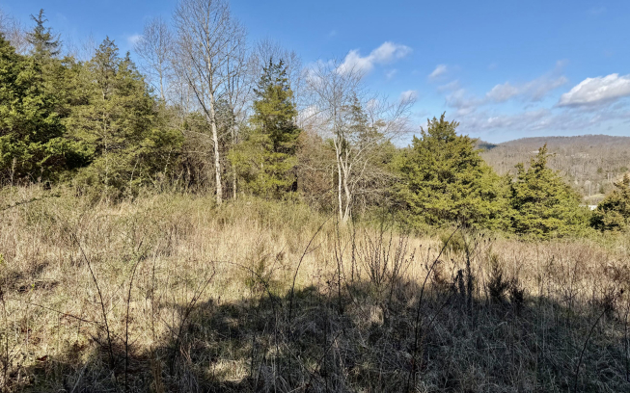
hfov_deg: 70.4
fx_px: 446
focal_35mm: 26
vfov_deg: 47.6
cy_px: 193
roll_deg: -4.5
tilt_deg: -4.6
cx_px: 317
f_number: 1.78
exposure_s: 1/3584
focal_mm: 6.76
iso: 80
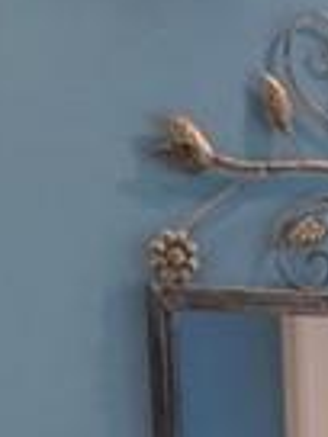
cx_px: 502
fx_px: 1718
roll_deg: -0.9
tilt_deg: -16.6
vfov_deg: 12.3
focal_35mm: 136
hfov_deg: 10.5
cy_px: 954
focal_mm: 4.15
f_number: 2.2
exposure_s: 1/30
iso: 50
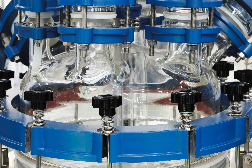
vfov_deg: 16.5
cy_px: 84
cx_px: 126
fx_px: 581
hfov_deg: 24.5
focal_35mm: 83
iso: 800
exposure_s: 1/1.67
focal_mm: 55
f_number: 13
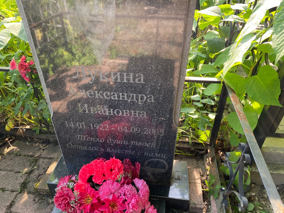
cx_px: 142
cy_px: 106
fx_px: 213
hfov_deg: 67.3
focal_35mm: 26
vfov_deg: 53.1
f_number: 1.8
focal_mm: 4.25
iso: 64
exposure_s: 1/122
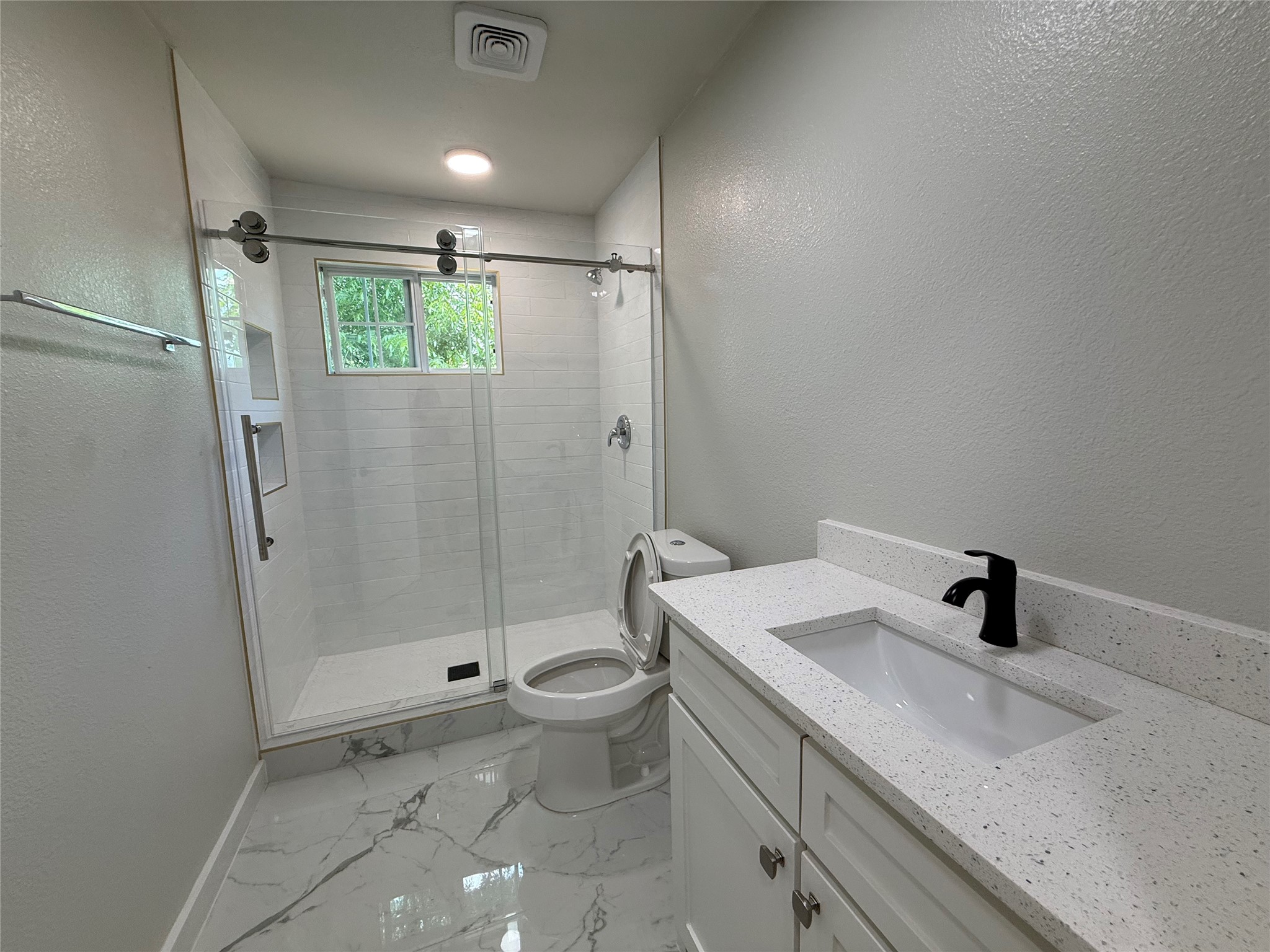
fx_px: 514
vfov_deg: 85.7
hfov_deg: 102.1
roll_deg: +0.8
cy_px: 476
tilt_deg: -7.1
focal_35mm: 14
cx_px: 635
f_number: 2.2
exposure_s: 1/120
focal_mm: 2.22
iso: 125
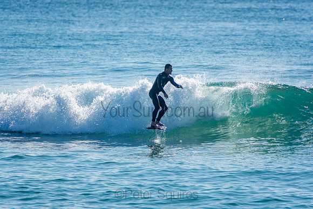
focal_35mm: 600
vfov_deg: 2.3
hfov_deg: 3.4
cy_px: 104
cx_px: 156
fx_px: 5218
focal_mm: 400
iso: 200
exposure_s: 1/1250
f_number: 5.6
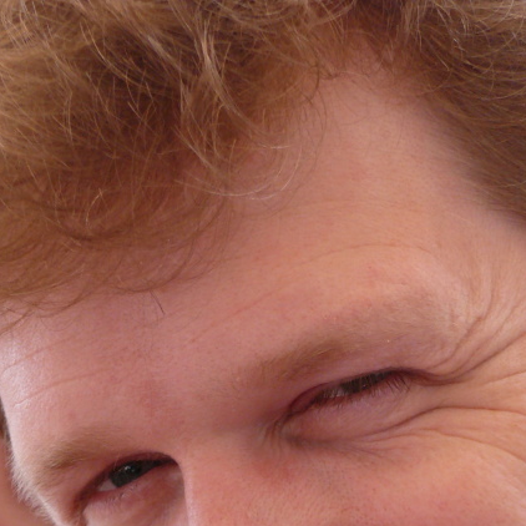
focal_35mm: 115
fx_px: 1977
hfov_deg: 15.1
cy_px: 492
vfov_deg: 15.0
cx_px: 317
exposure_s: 1/320
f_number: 3.2
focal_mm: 10.4
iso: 200
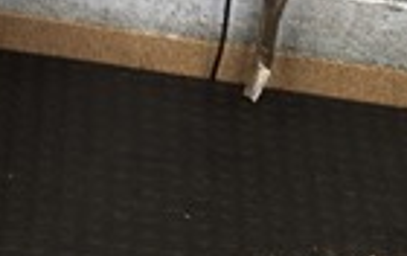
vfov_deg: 7.5
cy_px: 576
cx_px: 432
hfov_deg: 12.5
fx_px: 1833
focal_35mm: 165
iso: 100
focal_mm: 5.96
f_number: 1.6
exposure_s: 1/43
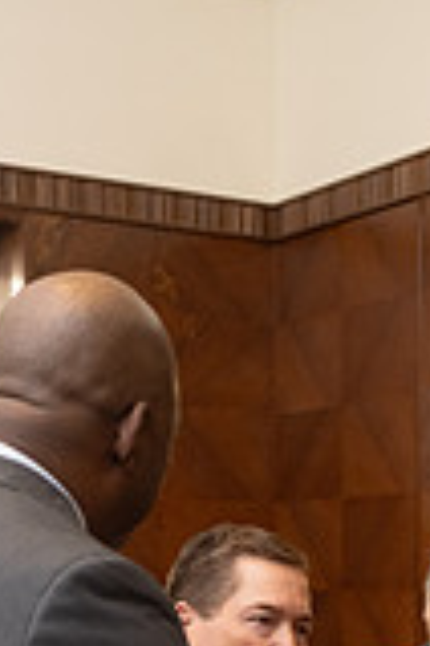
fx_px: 1774
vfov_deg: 19.1
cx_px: 418
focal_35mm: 99
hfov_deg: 13.6
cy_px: 829
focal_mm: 35
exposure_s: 1/80
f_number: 3.5
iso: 800
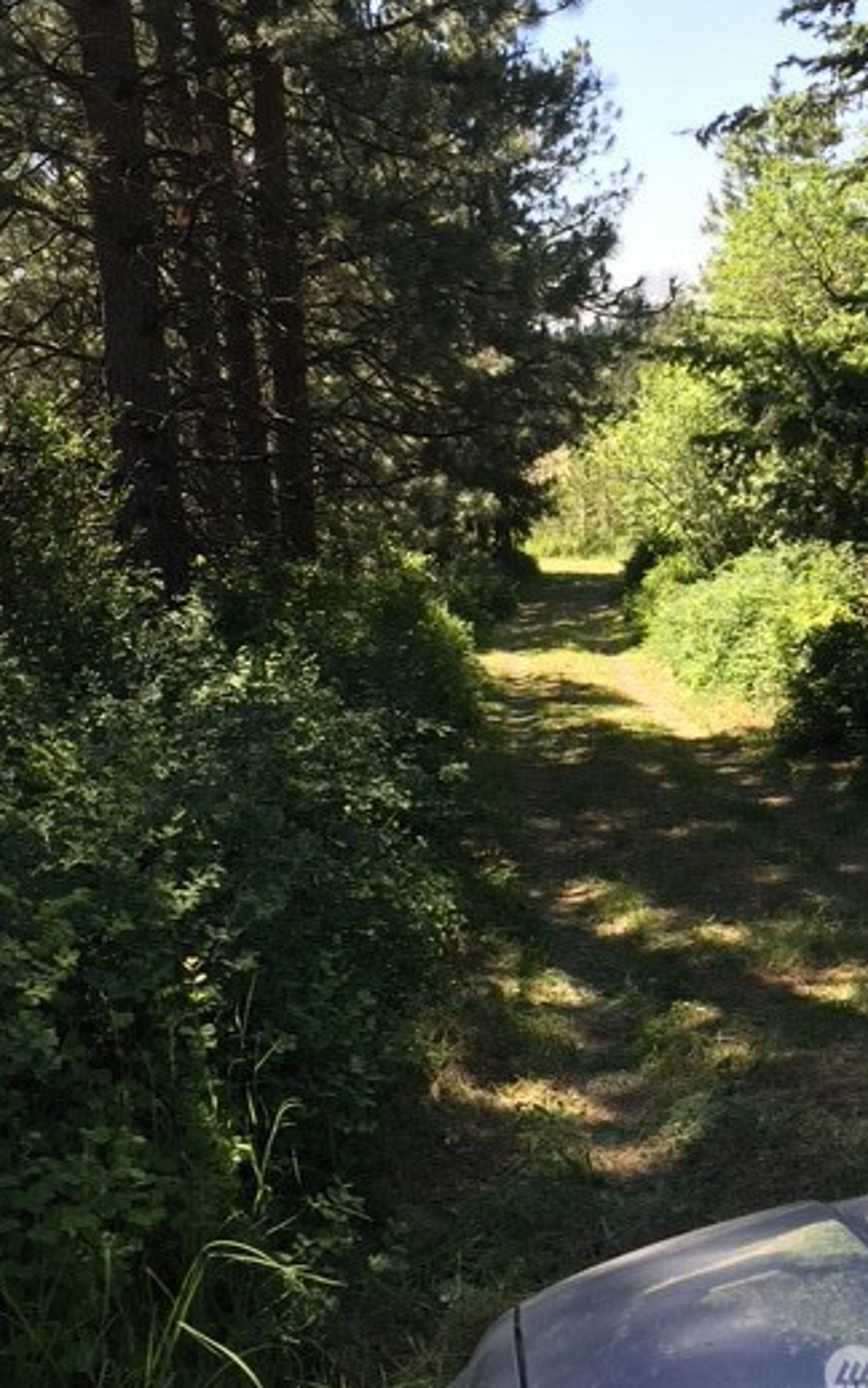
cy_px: 549
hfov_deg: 33.6
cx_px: 434
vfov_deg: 51.2
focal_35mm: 38
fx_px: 1437
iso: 32
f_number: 2.2
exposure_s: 1/380
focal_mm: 4.15
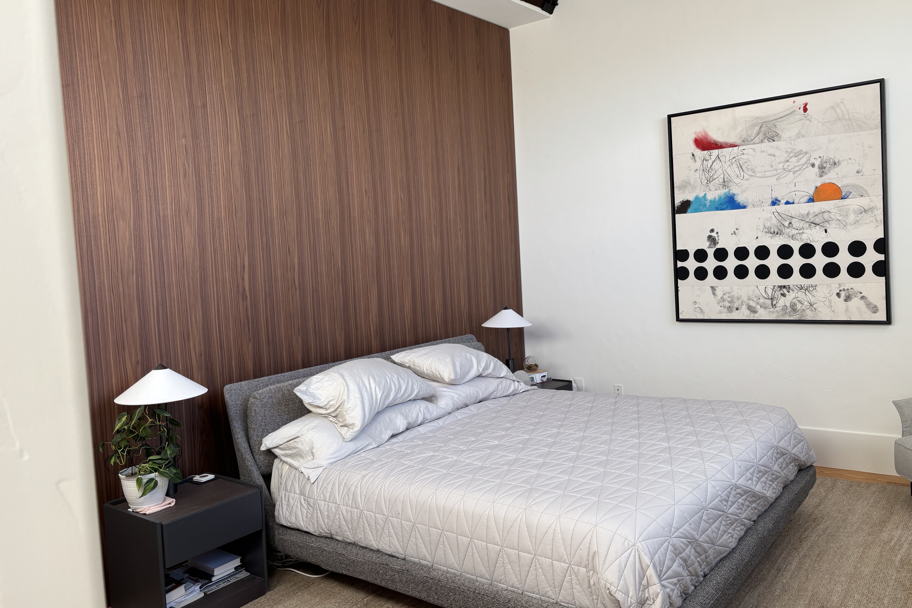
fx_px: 709
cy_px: 281
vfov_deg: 46.4
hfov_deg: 65.5
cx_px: 471
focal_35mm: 28
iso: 64
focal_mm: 5.96
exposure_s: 1/121
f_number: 1.6
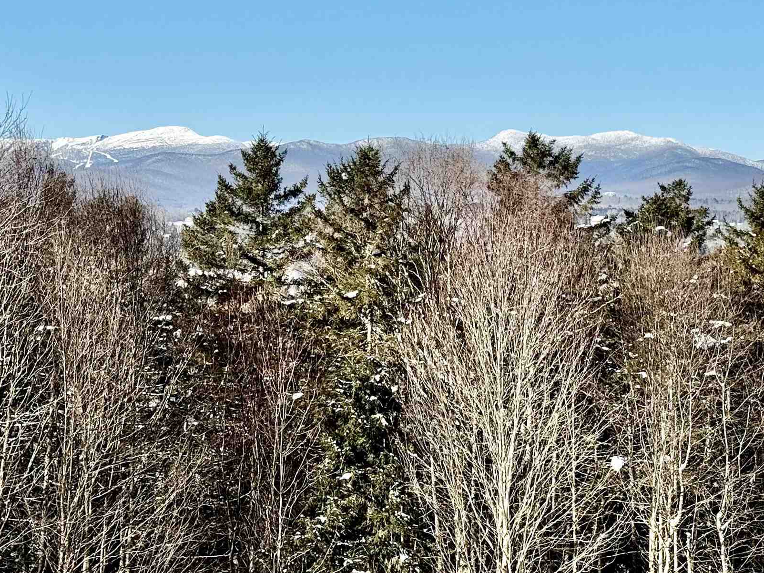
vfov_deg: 16.0
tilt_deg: +2.2
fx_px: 2030
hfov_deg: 21.2
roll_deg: -0.1
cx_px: 500
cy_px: 166
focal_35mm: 92
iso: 64
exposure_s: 1/7092
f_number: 1.78
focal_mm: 6.76
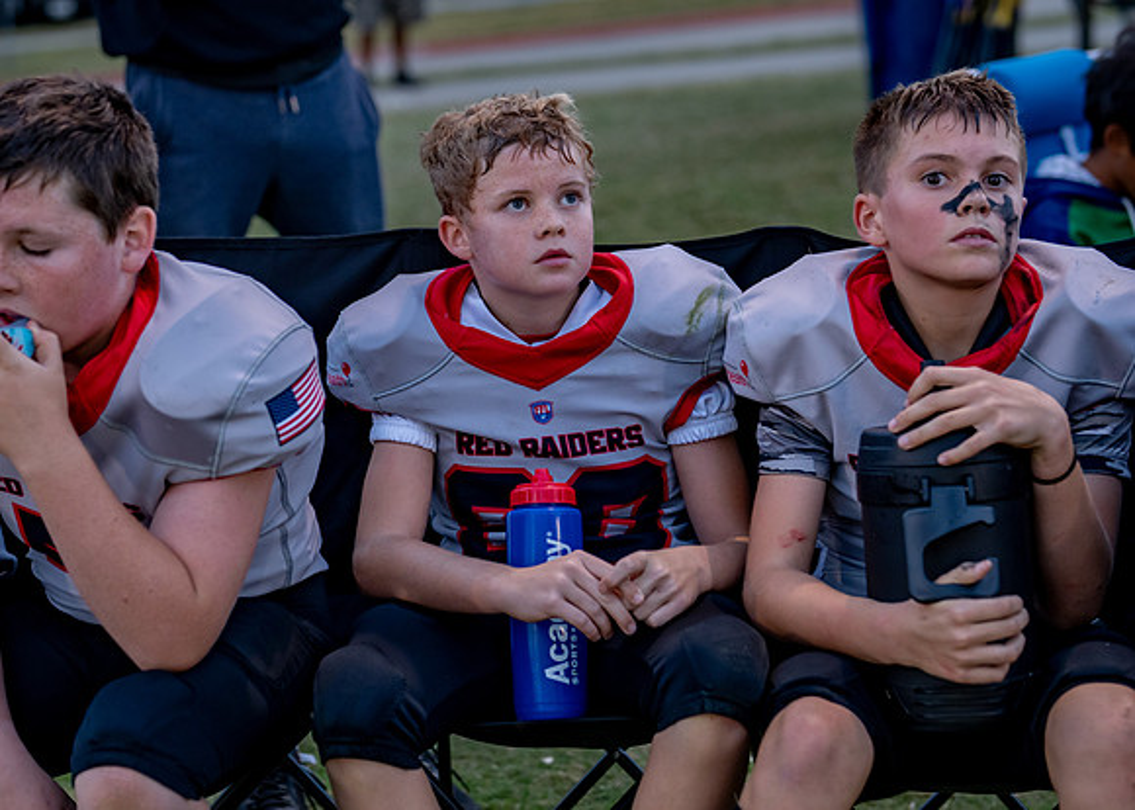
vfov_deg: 17.9
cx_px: 508
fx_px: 2567
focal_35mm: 80
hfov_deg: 24.9
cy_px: 350
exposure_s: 1/500
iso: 640
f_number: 2
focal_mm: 50
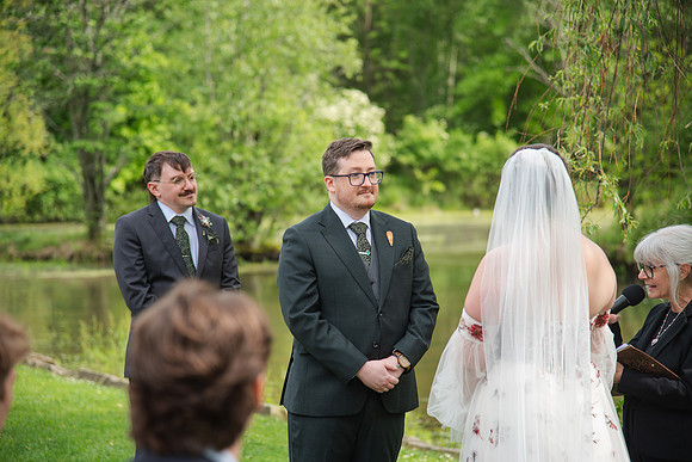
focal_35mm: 120
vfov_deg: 11.4
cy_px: 231
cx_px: 346
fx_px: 2307
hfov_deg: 17.1
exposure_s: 1/400
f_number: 4
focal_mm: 120
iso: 100
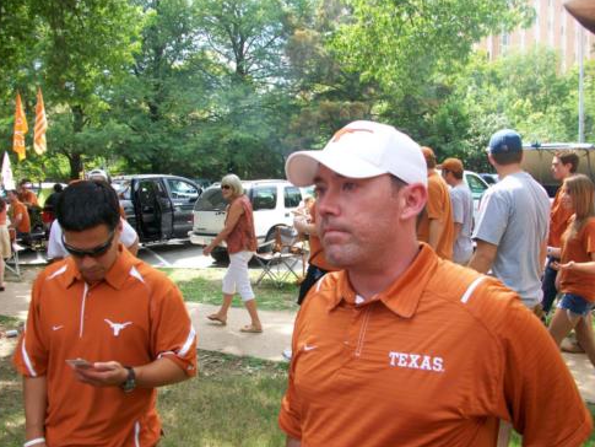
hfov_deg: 55.3
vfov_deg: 43.0
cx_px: 293
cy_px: 227
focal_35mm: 33
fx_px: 567
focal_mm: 5.7
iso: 64
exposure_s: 1/200
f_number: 2.8
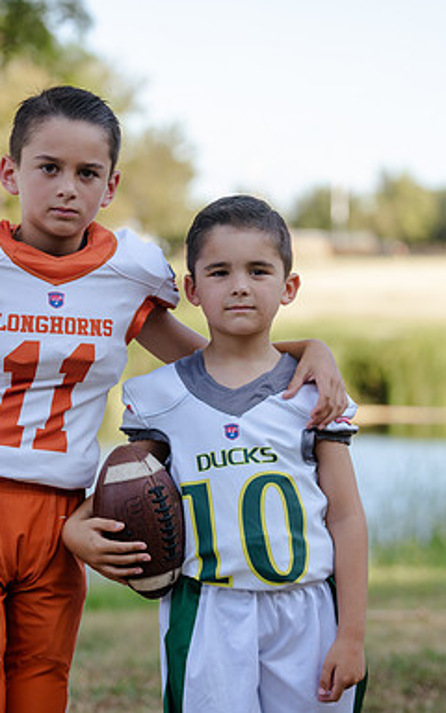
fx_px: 2723
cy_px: 356
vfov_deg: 14.9
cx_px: 162
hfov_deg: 9.4
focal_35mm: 140
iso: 125
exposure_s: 1/320
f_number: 3.2
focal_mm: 91
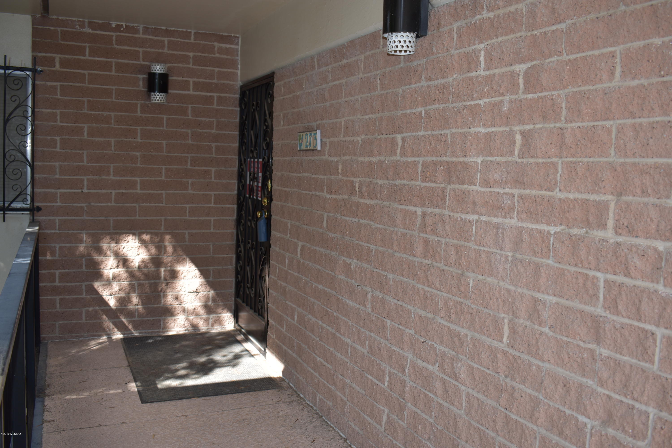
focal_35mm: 34
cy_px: 224
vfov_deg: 38.4
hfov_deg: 55.1
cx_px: 336
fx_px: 644
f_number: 4.5
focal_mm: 23
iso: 100
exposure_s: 1/200
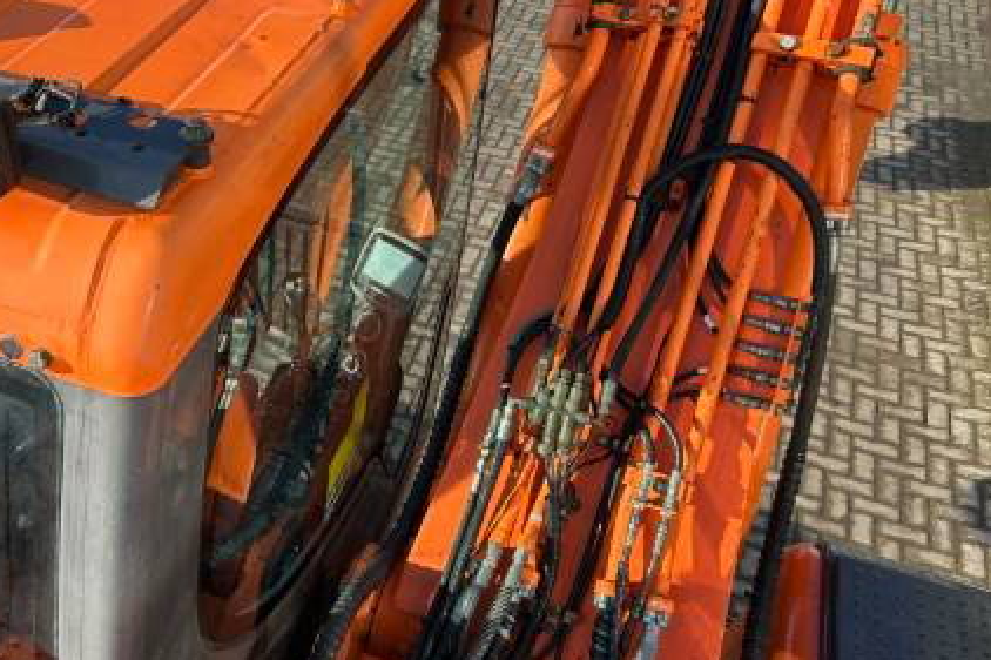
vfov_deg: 32.6
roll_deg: -1.9
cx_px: 254
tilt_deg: -40.0
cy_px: 296
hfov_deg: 45.8
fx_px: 1128
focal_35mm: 41
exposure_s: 1/949
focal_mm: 5.7
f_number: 1.5
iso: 50
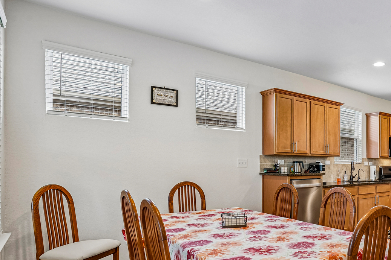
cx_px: 297
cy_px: 163
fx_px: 271
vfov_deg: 50.8
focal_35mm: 25
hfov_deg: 66.6
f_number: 8
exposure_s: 1/15
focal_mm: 16
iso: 400
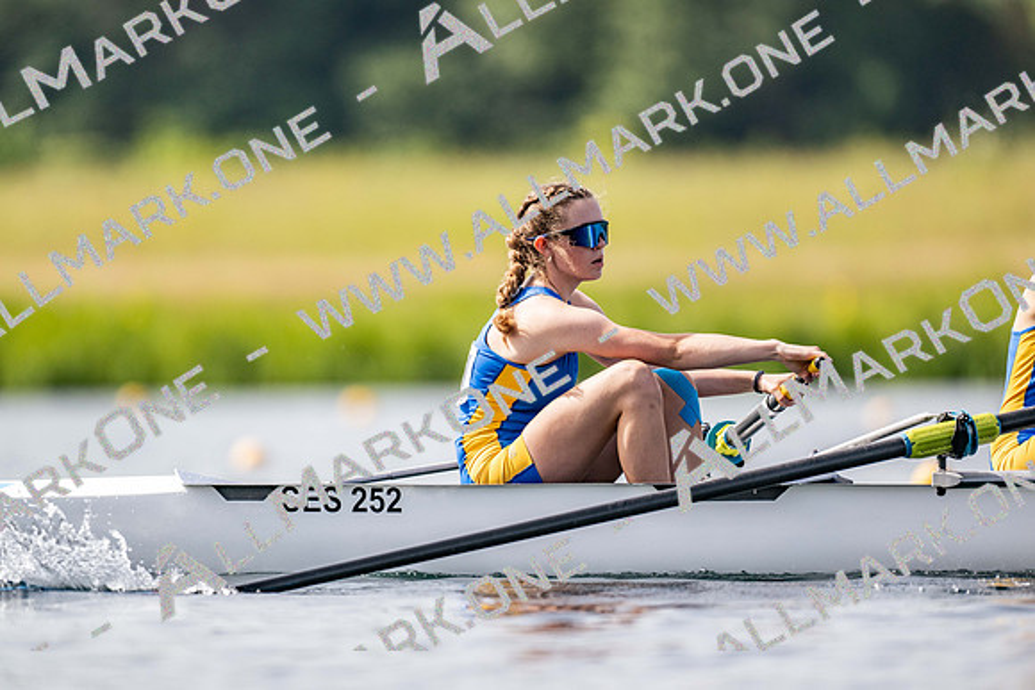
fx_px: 17253
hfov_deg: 3.4
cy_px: 345
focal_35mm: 600
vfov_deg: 2.3
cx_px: 518
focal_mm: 600
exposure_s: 1/2500
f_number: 4
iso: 200
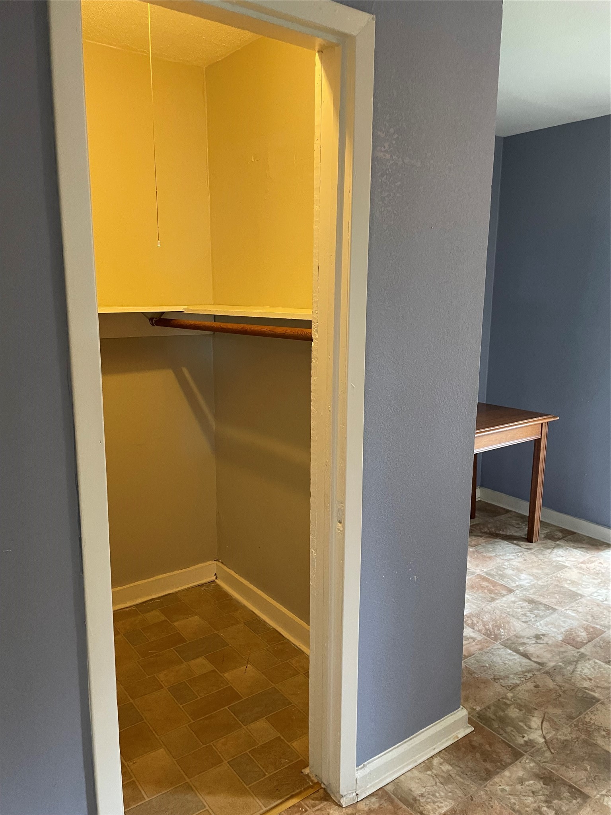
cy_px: 408
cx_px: 306
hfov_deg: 53.1
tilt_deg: -12.1
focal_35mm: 26
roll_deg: +0.7
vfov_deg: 67.3
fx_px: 612
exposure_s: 1/60
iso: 200
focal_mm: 4.2
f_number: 1.6
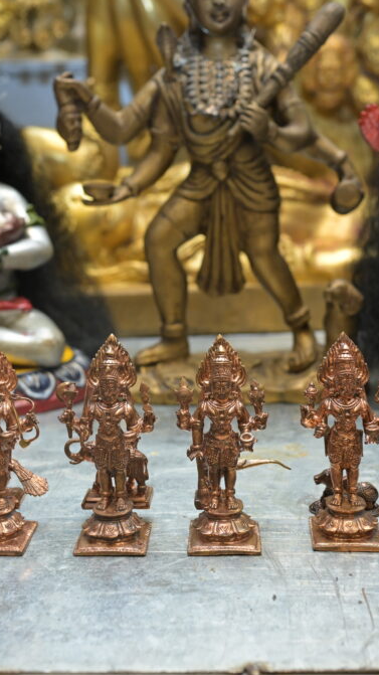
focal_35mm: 56
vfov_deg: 37.2
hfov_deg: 21.4
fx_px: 1001
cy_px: 341
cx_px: 193
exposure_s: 1/160
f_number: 4
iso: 500
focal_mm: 35
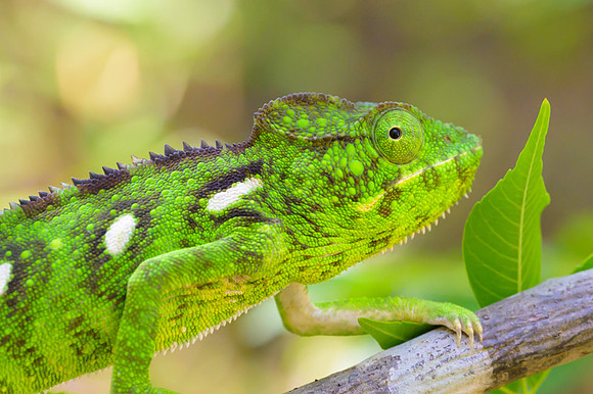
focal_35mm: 199
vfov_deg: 6.9
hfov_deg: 10.3
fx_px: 3277
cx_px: 431
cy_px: 21
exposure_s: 1/400
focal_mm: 105
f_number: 7.1
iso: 2000
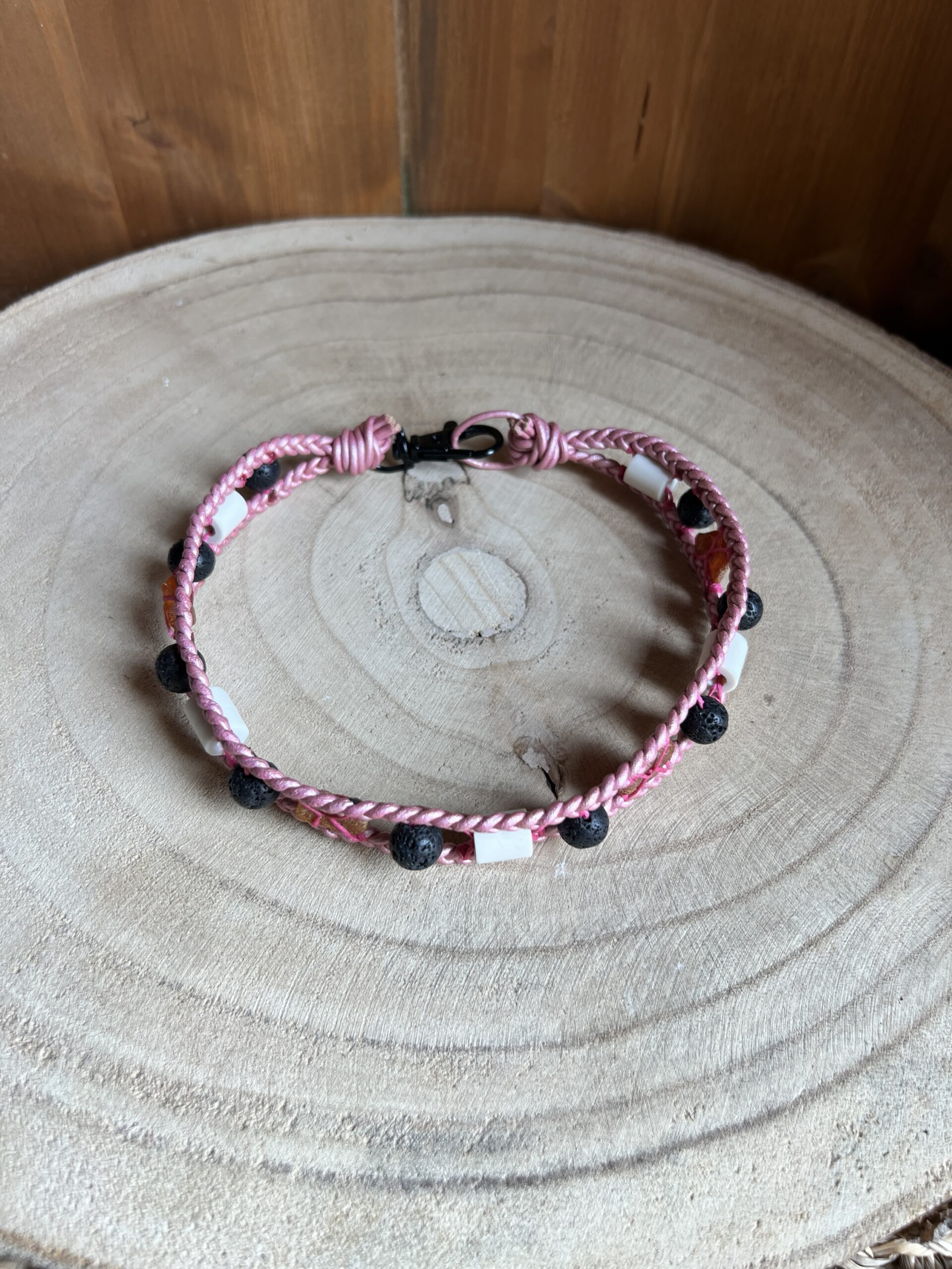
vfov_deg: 67.3
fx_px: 953
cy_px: 634
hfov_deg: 53.1
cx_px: 476
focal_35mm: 26
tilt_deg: -53.1
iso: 32
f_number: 1.5
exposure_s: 1/113
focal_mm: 5.7
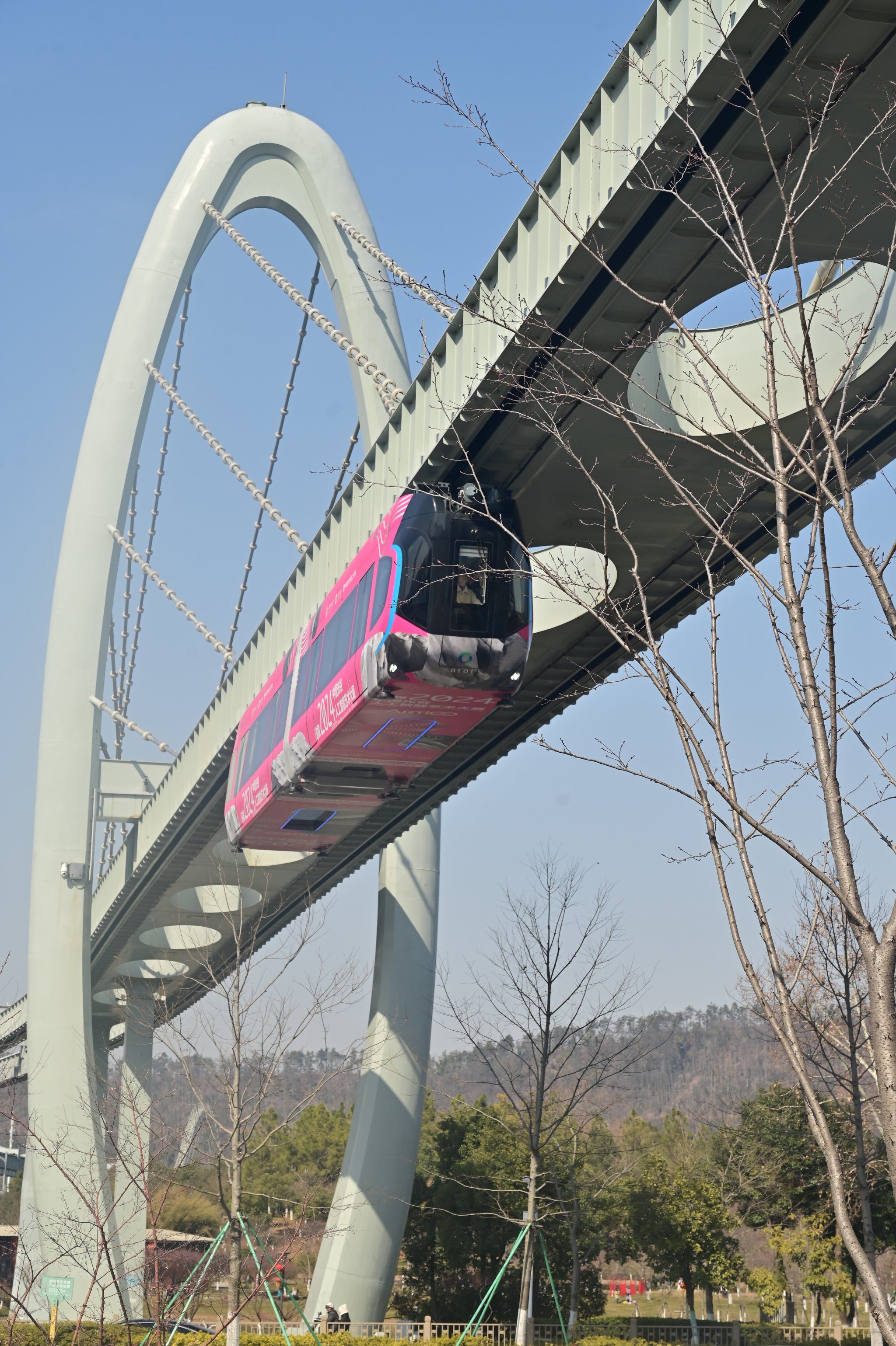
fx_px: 2617
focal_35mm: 70
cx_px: 448
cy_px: 673
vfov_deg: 28.9
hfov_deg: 19.4
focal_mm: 70
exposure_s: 1/323
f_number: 8
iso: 100
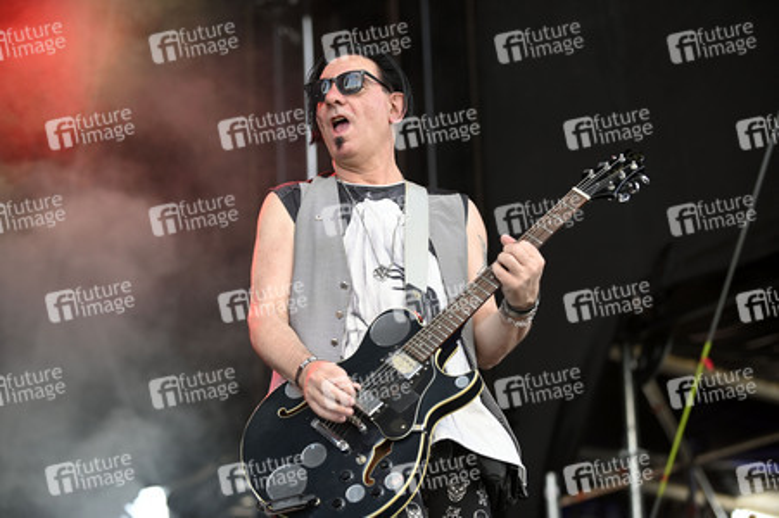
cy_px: 259
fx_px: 2119
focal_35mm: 98
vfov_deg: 13.9
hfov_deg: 20.8
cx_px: 390
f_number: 2.8
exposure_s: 1/400
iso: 320
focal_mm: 98
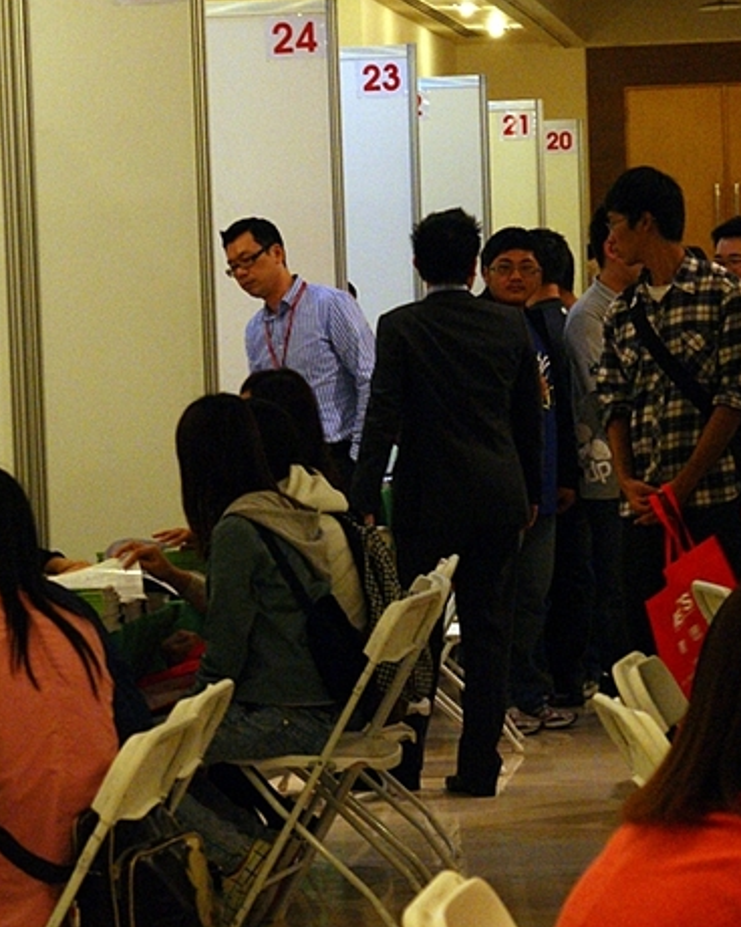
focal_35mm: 107
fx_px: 2933
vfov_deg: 17.9
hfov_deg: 14.4
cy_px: 459
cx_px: 421
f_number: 5
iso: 800
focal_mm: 50
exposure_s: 1/80
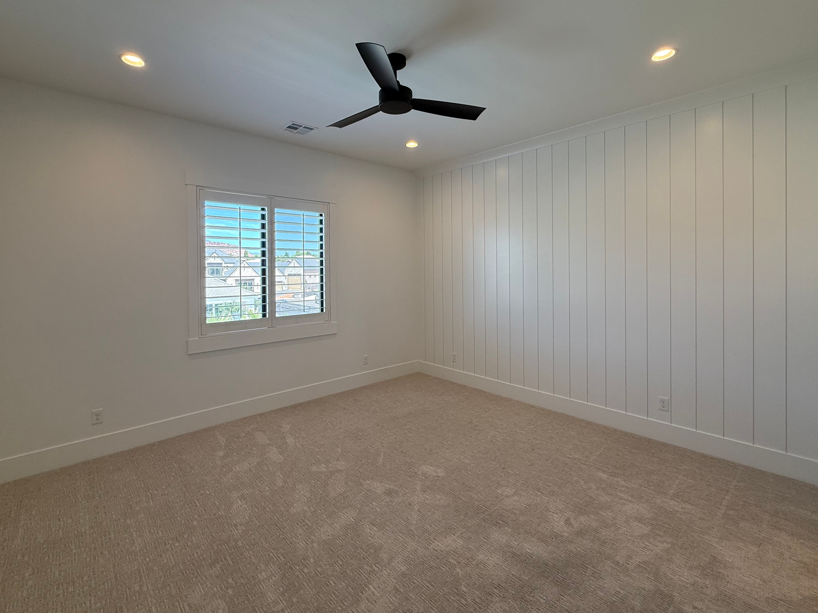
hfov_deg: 94.5
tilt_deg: -0.2
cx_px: 399
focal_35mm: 16
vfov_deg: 77.8
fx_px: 378
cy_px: 271
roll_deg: +0.3
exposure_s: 1/120
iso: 100
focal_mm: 2.22
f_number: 2.2
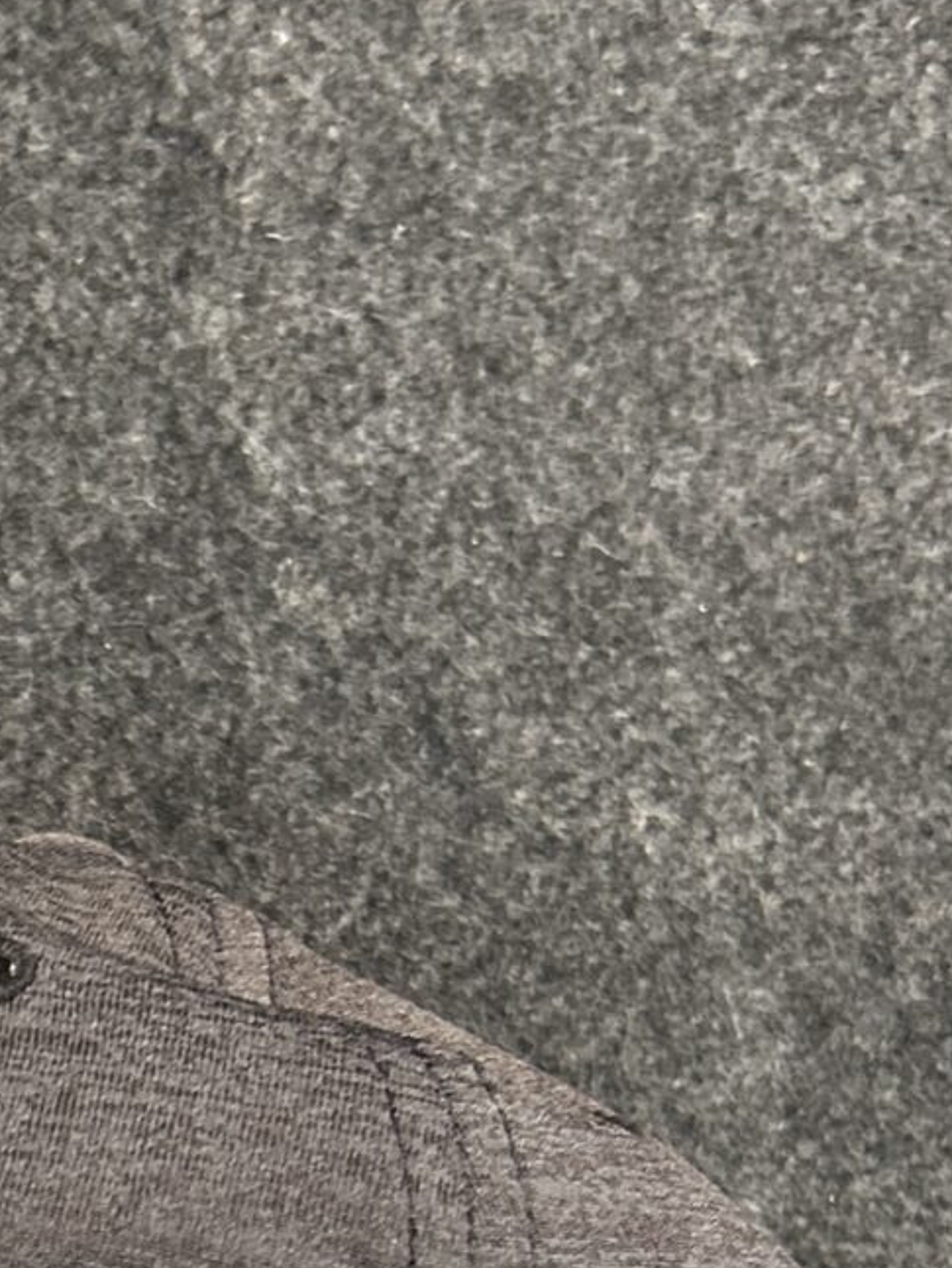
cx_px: -312
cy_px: 1641
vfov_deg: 17.9
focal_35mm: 103
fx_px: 3774
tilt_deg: -68.8
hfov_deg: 13.8
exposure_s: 1/50
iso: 250
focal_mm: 5.7
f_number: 1.5
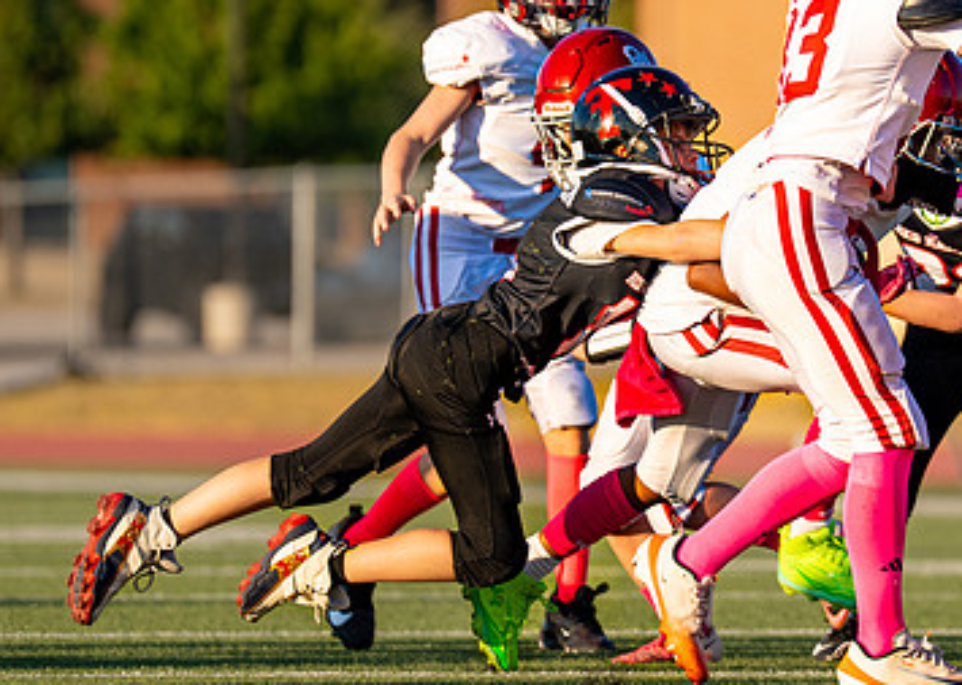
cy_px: 236
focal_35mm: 529
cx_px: 775
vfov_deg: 2.7
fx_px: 14442
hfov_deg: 3.8
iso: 100
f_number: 2.8
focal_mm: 200
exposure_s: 1/1250
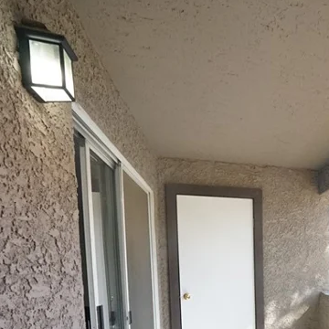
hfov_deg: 47.6
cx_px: 318
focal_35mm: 29
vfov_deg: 50.3
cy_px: 287
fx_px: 312
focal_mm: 12
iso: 3200
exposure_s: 1/200
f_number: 9
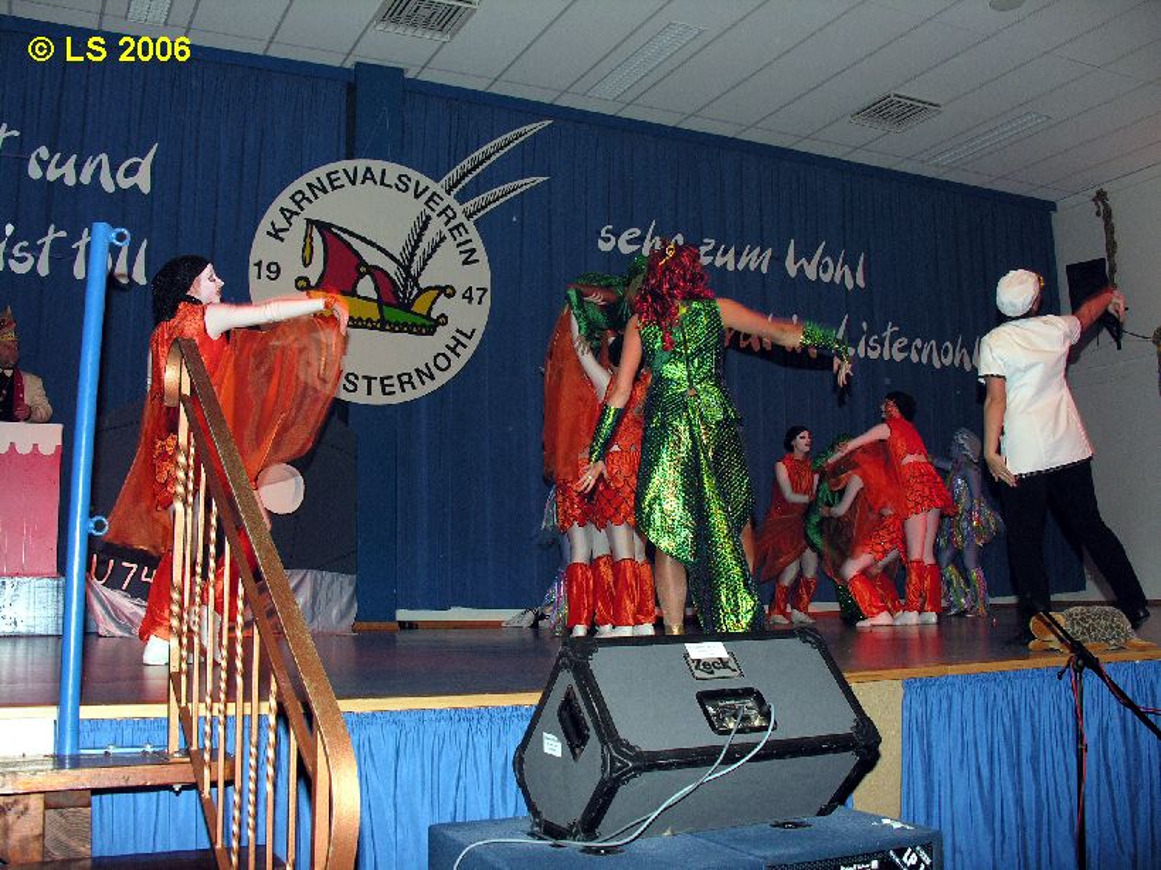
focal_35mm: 35
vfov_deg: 40.7
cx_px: 580
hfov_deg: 52.6
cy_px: 435
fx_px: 1174
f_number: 4
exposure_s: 1/60.1
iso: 100
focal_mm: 8.9
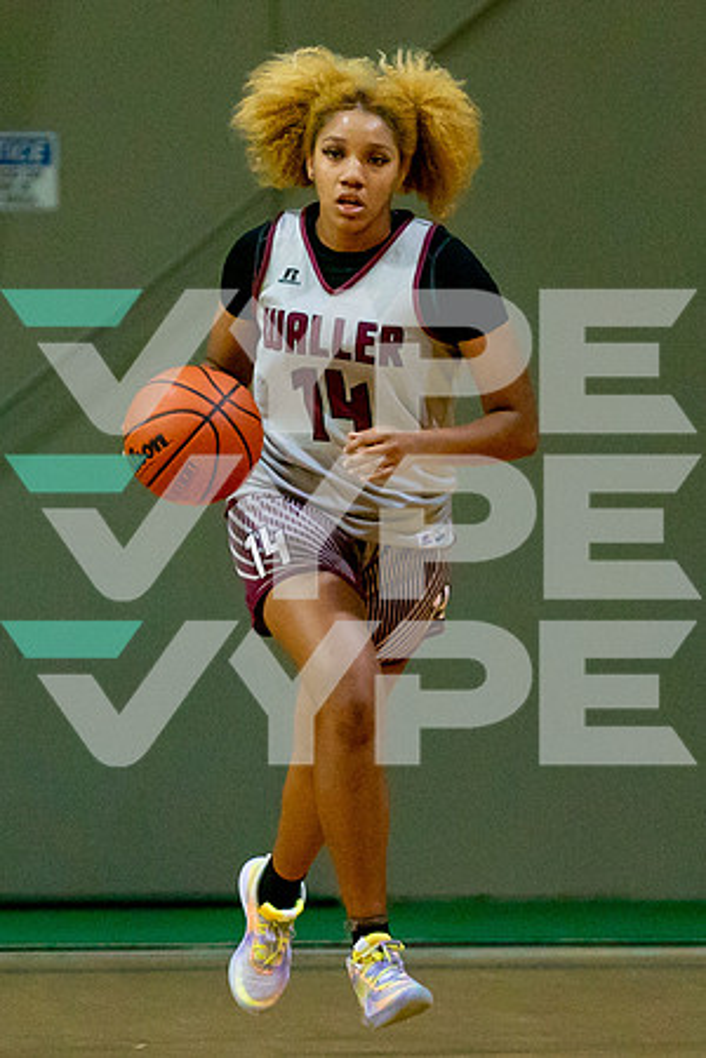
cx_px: 302
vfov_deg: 4.1
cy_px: 501
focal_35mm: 506
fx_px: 14869
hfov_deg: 2.7
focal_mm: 200
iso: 4000
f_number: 2.8
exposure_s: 1/1000
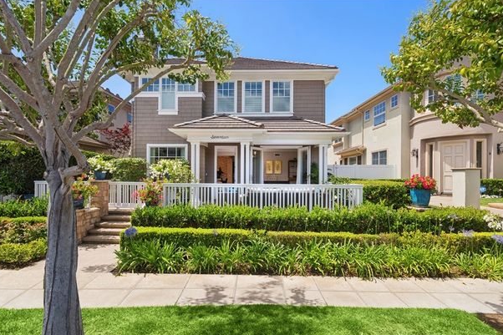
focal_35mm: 17
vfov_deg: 70.4
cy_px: 174
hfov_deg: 93.3
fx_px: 237
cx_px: 242
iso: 100
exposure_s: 1/100
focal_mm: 16
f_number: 9
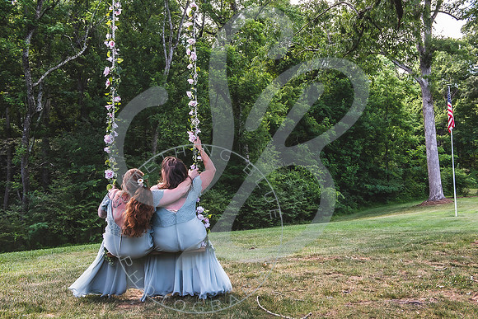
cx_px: 239
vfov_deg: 35.1
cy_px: 160
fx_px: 505
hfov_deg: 50.7
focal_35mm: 38
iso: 640
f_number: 7.1
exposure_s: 1/250
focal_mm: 38
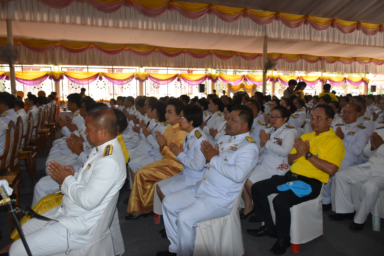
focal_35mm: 27
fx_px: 288
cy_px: 128
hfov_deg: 67.4
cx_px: 192
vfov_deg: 47.9
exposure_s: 1/80
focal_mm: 18
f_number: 4.5
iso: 800
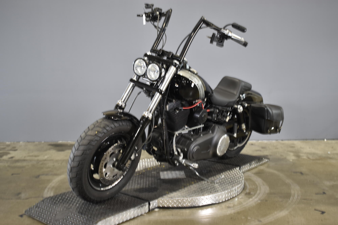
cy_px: 112
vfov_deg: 31.9
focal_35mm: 42
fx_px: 394
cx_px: 169
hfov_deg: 46.4
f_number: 4.2
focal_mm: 28
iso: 400
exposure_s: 1/15
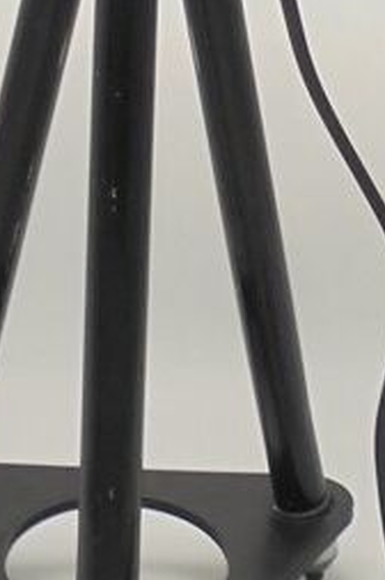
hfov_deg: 10.8
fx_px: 2027
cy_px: -92
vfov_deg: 15.7
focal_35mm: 126
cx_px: 159
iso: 200
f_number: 4
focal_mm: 6.1
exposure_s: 1/30
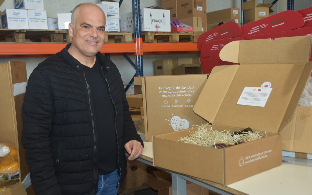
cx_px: 156
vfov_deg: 28.0
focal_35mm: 46
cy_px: 92
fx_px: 391
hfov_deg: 43.5
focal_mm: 30
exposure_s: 1/80
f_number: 4.2
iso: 400
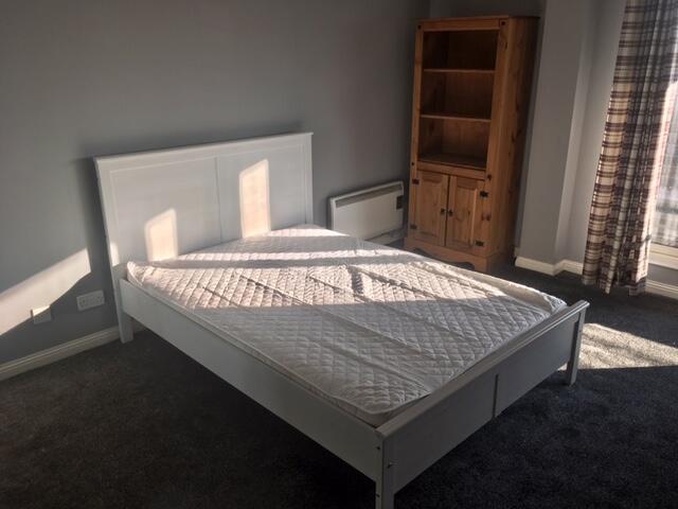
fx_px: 568
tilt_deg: -17.8
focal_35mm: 29
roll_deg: +0.4
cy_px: 254
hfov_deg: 61.7
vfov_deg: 48.2
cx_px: 339
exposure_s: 1/229
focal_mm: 4.15
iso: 25
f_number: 2.2
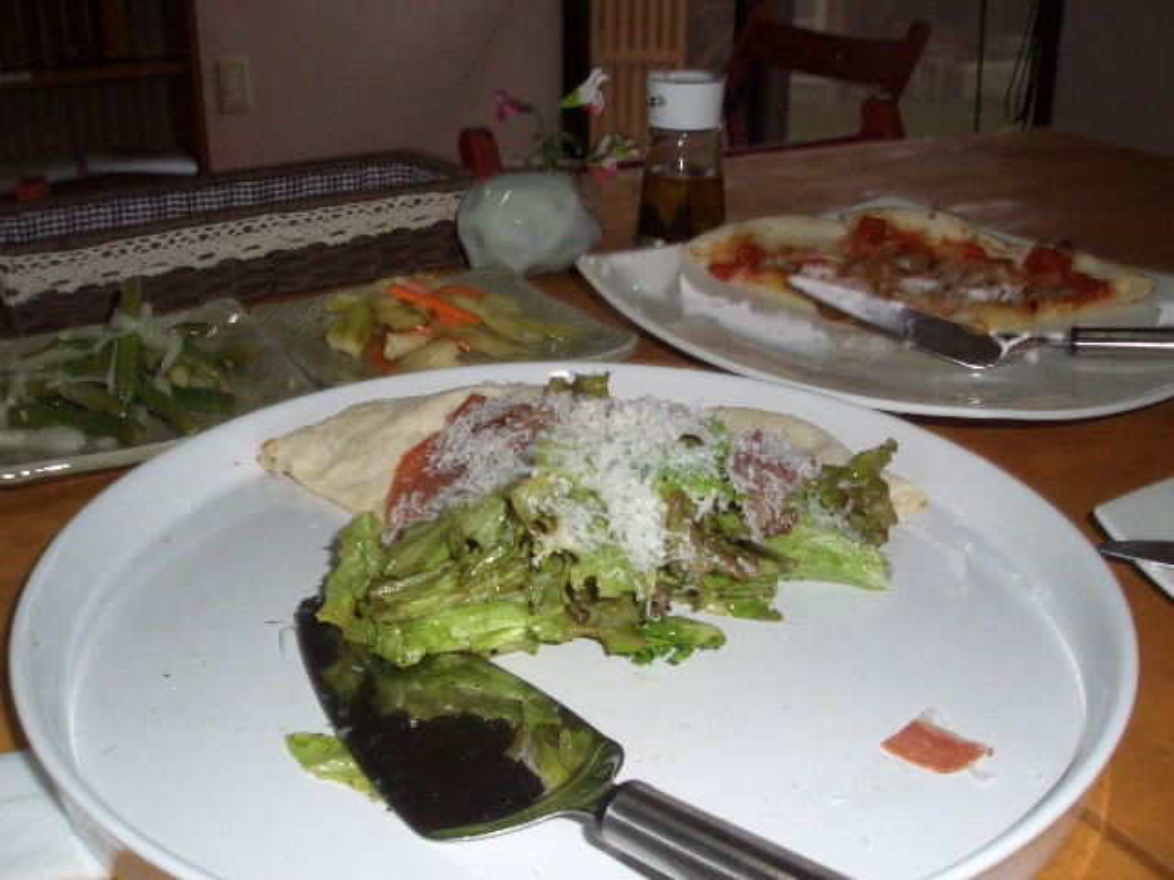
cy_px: 440
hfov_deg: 51.4
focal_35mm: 36
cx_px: 587
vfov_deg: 39.7
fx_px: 1221
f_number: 4
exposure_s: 1/40
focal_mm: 4.8
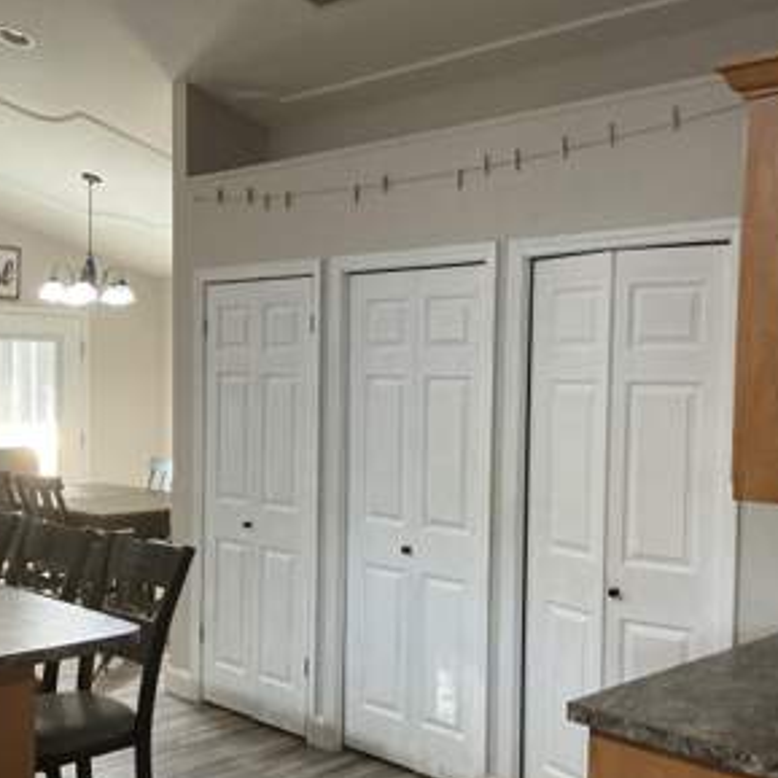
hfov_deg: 40.9
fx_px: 1043
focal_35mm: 41
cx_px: 431
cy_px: 437
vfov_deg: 40.9
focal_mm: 3
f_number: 1.8
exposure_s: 1/60
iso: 200
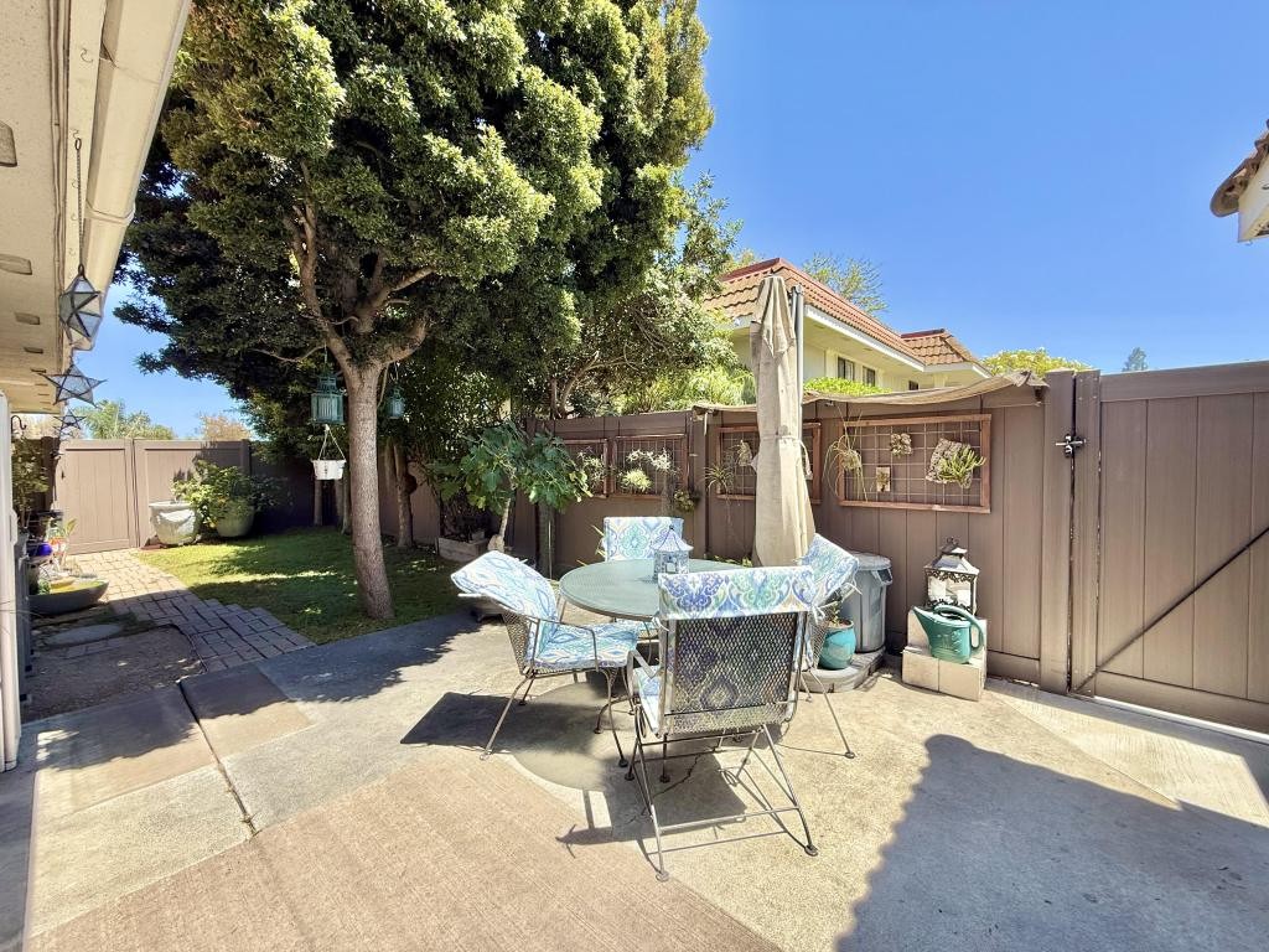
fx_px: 513
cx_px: 634
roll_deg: +1.2
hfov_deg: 102.1
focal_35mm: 14
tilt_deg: -2.2
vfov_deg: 85.7
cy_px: 476
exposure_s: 1/664
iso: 50
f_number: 2.2
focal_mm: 2.22
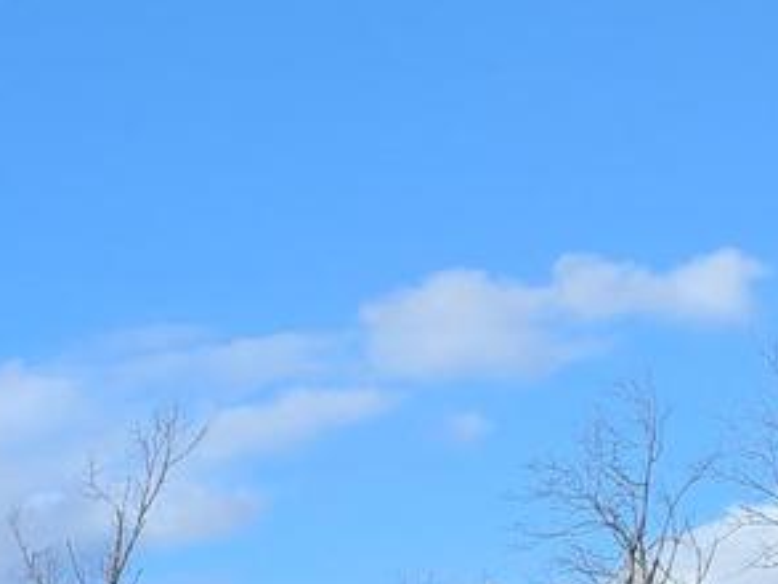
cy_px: 1030
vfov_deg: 11.7
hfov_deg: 14.2
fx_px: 2653
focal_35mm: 118
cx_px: -746
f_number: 1.85
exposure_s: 1/1451
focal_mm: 6.81
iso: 46
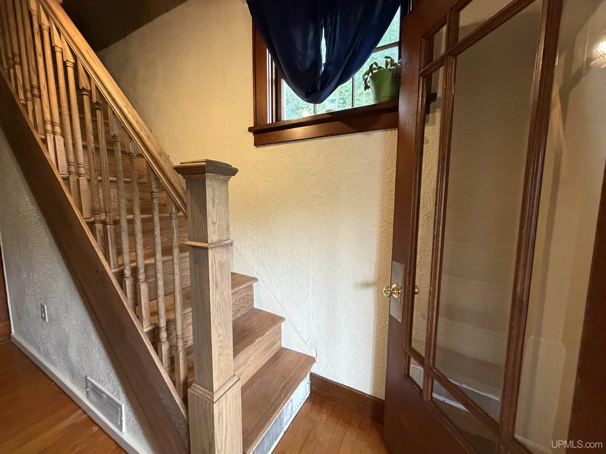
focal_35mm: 14
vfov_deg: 85.7
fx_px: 245
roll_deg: +0.0
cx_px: 303
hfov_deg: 102.1
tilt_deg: -5.8
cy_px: 227
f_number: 2.2
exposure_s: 1/60
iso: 1000
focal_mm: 2.22
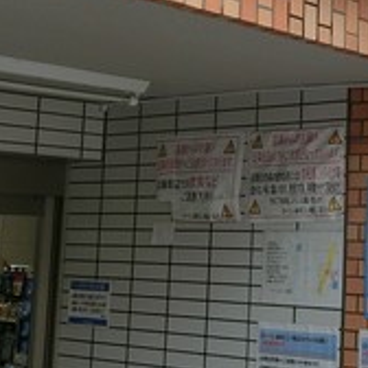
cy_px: 105
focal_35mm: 80
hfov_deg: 20.4
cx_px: 434
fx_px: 962
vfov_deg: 21.5
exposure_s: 1/200
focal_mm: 4.06
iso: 80
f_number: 2.7
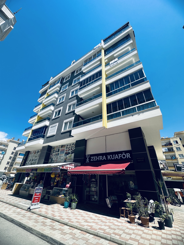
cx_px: 92
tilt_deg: +32.2
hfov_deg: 85.7
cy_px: 122
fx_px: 99
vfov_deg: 102.1
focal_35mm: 14
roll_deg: -3.5
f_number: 2.2
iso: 40
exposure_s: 1/1553
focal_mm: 2.22
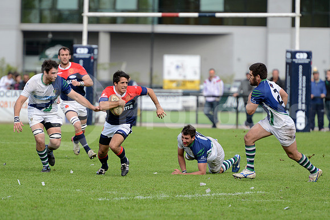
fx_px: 2475
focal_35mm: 270
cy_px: 110
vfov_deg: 5.1
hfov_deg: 7.6
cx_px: 165
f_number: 4
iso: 400
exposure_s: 1/800
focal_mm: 270
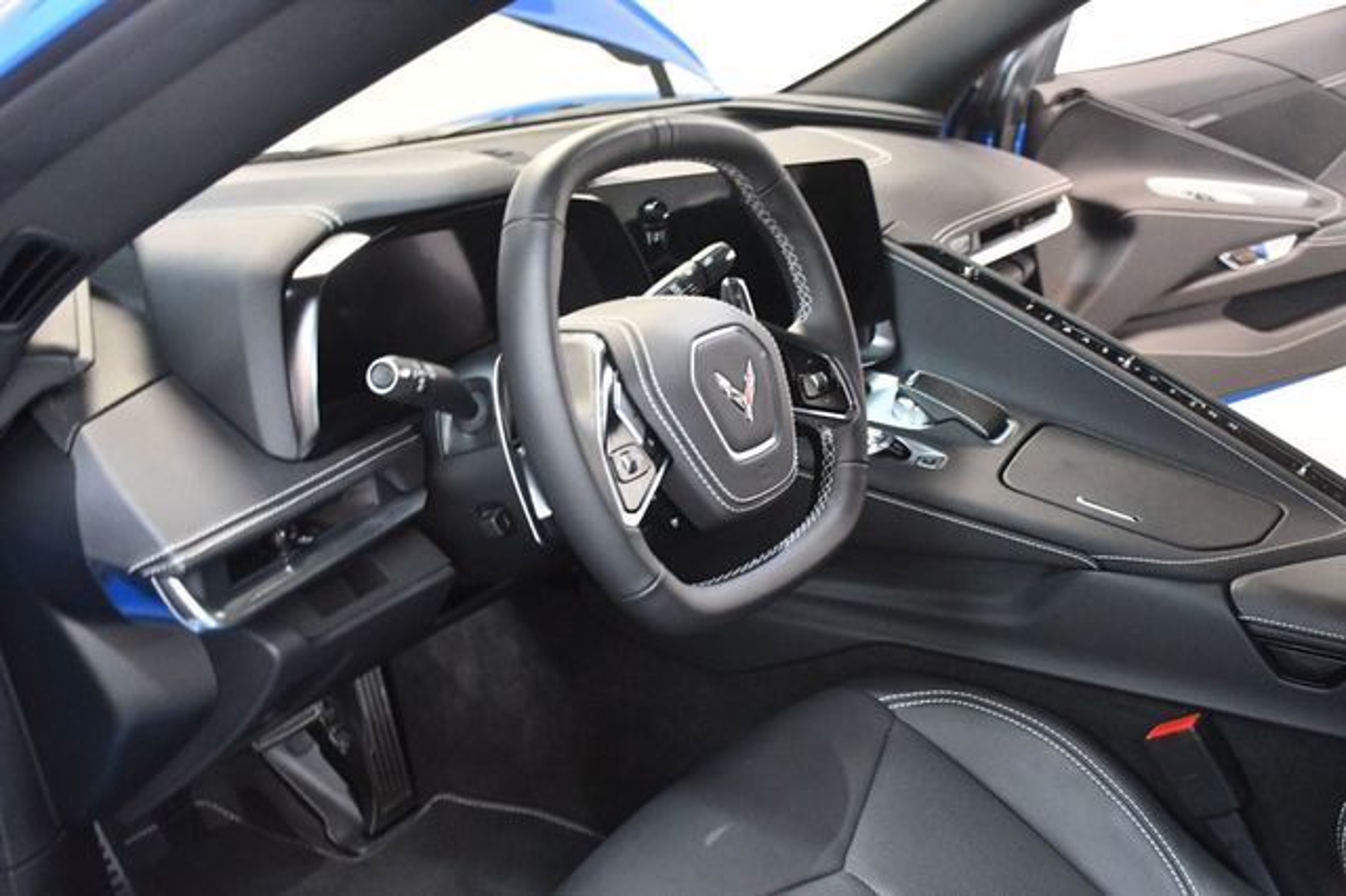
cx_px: 673
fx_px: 1495
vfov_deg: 33.4
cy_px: 448
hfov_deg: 48.5
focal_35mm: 40
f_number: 4
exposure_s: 1/60
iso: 8000
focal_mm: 27
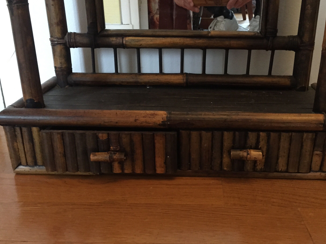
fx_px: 320
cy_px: 112
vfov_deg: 41.8
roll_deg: -1.1
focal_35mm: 34
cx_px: 187
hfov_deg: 53.7
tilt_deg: -19.3
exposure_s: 1/15
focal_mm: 4.15
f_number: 2.2
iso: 320
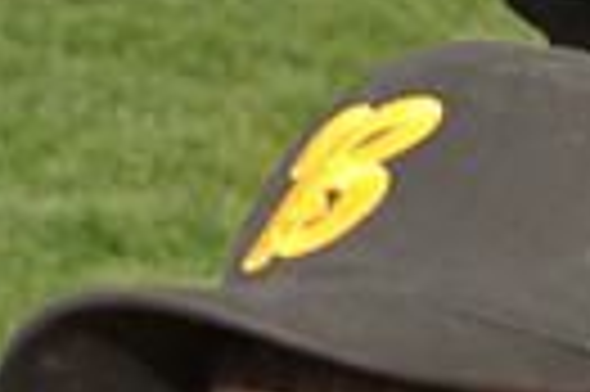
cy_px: 766
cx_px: 558
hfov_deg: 6.6
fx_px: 5074
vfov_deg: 4.4
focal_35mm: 310
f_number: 8
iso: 400
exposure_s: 1/250
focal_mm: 70
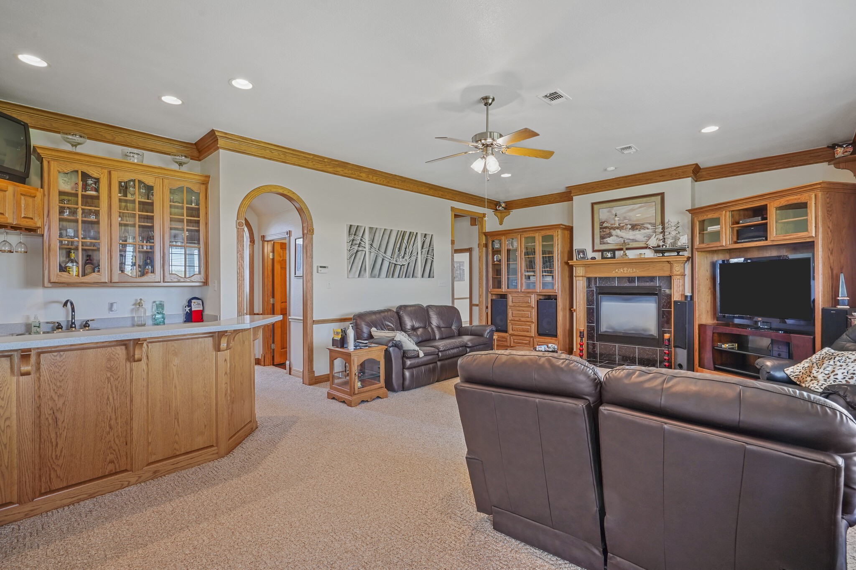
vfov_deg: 73.7
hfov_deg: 96.7
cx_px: 428
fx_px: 380
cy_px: 285
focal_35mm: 16
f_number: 11
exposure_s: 1.3
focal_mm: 16
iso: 320
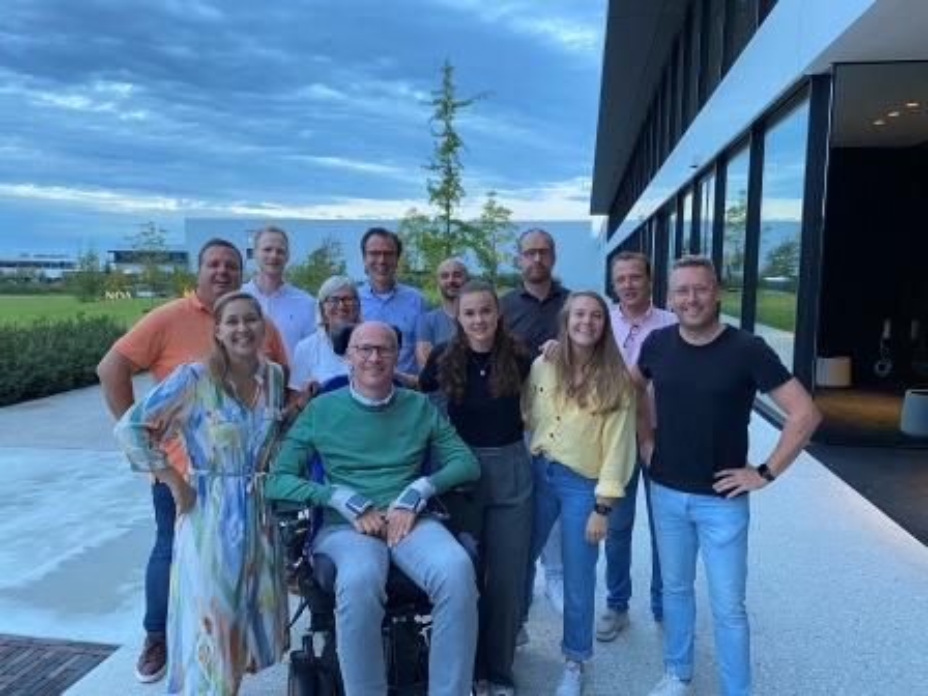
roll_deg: -1.0
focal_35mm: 26
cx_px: 464
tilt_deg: -5.7
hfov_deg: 67.3
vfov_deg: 53.1
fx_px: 697
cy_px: 348
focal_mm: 4.25
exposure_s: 1/50
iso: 200
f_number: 1.8
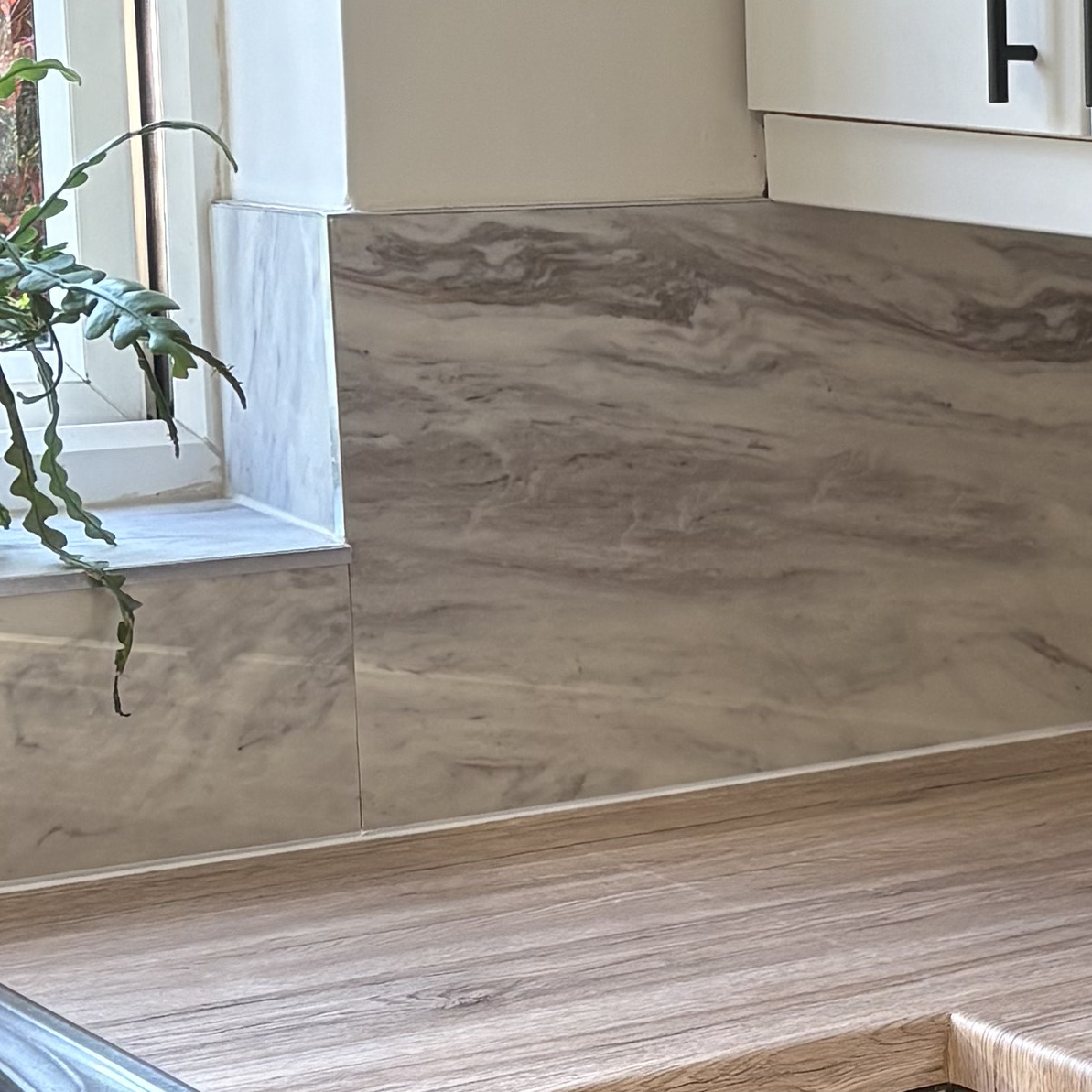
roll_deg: -0.9
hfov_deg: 14.9
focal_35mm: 110
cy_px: 601
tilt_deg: -8.3
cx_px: 1534
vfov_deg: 15.8
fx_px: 3926
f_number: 1.6
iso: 100
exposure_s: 1/111
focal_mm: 5.96
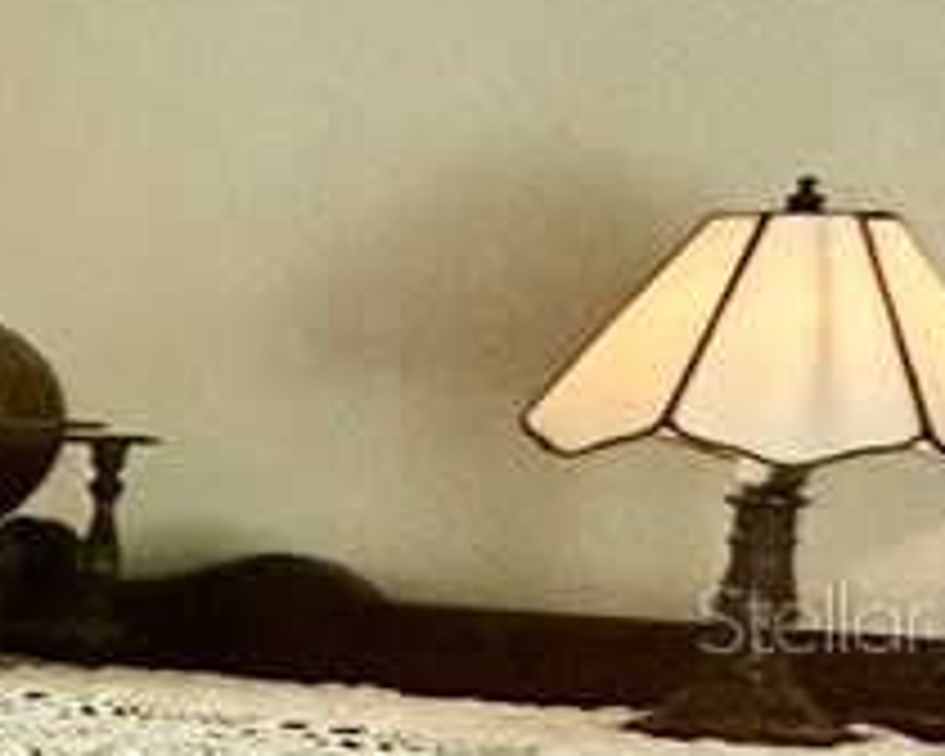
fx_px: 2909
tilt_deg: -5.3
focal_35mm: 104
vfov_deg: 14.7
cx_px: -2480
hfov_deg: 9.2
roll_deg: -1.6
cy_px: 616
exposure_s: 1/60
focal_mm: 2.22
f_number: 2.2
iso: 200
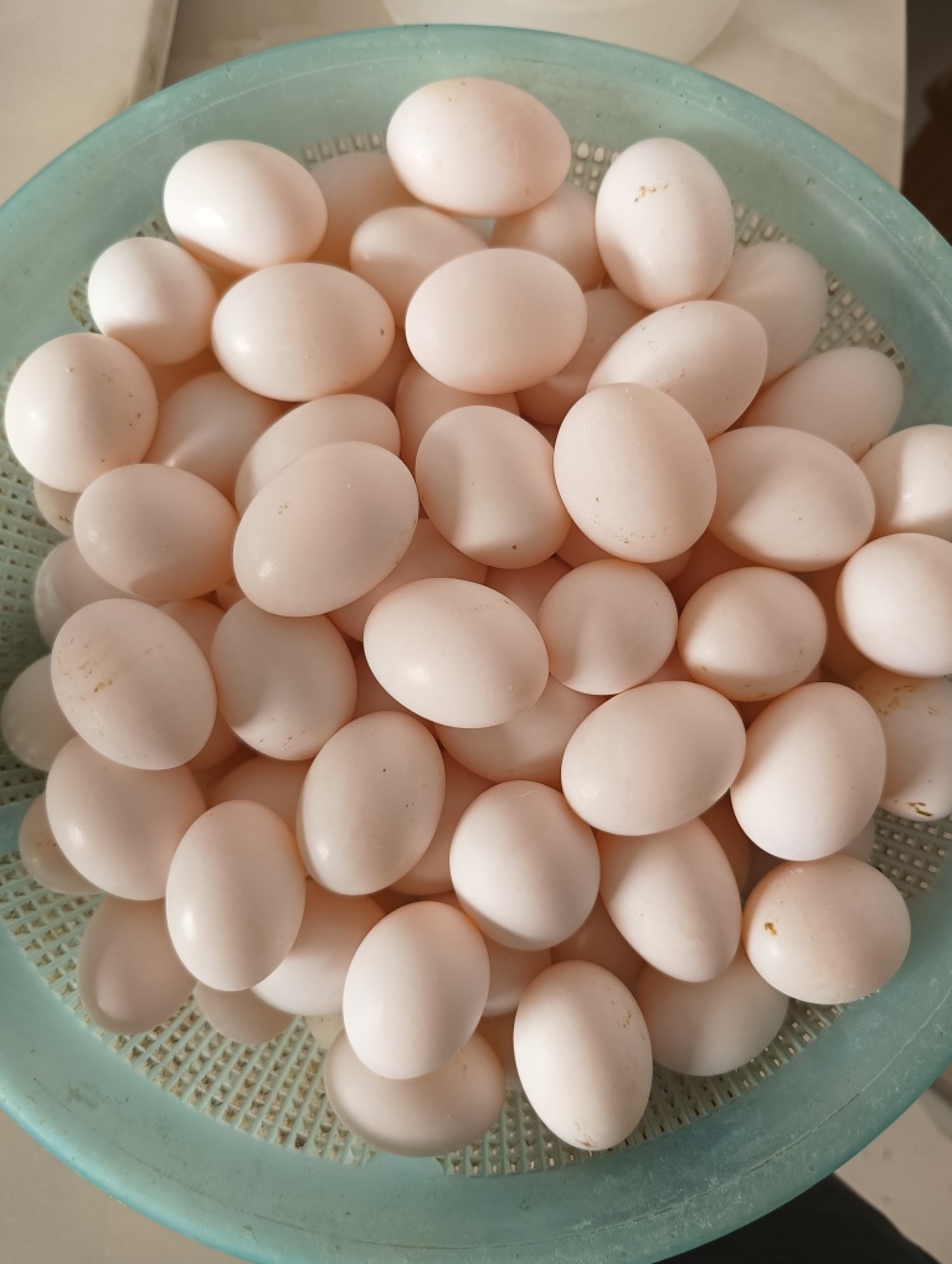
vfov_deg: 71.5
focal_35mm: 24
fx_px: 878
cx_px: 489
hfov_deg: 56.9
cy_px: 633
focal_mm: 6.06
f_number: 1.69
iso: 400
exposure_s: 1/50
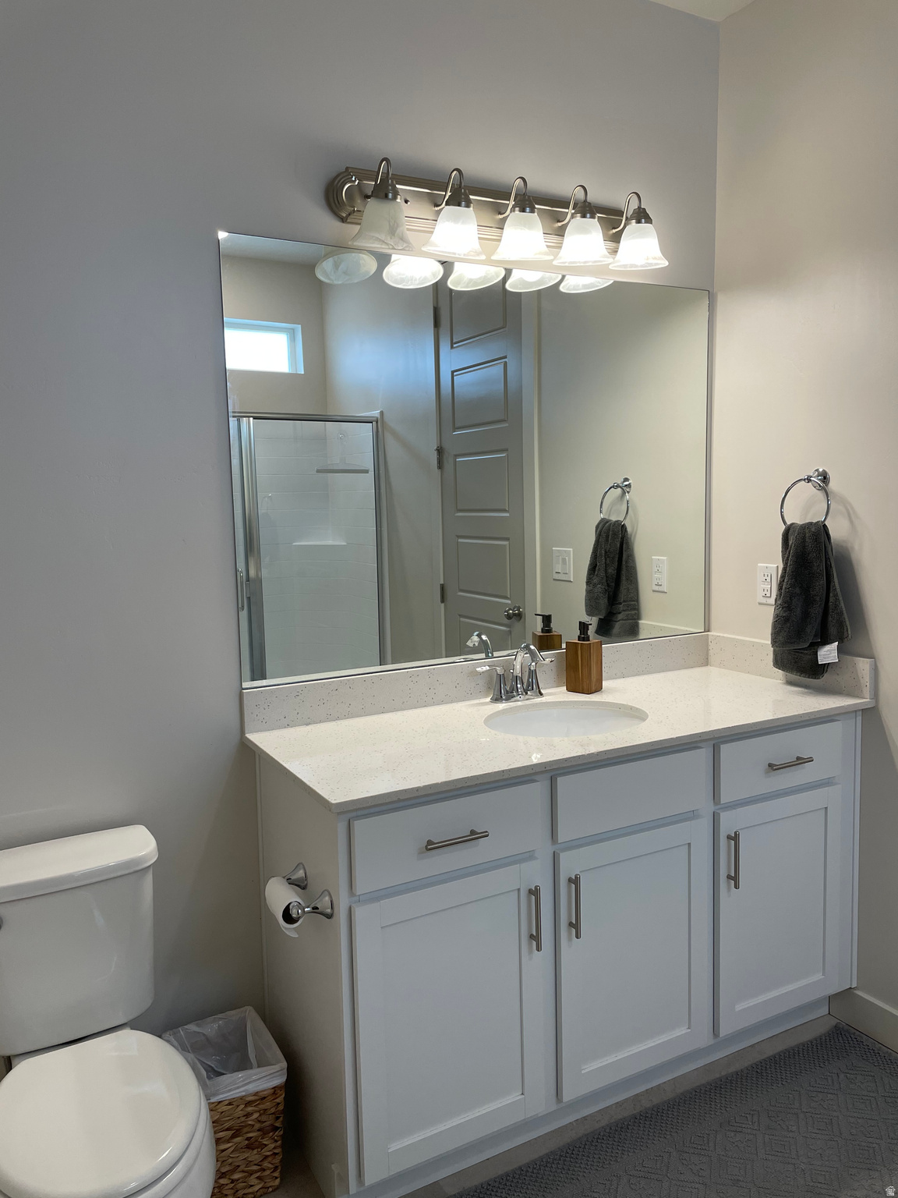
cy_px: 599
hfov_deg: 53.1
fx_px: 899
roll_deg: +2.0
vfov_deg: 67.3
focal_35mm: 26
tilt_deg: -5.6
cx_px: 449
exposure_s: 1/120
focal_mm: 4.2
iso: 80
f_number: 1.6
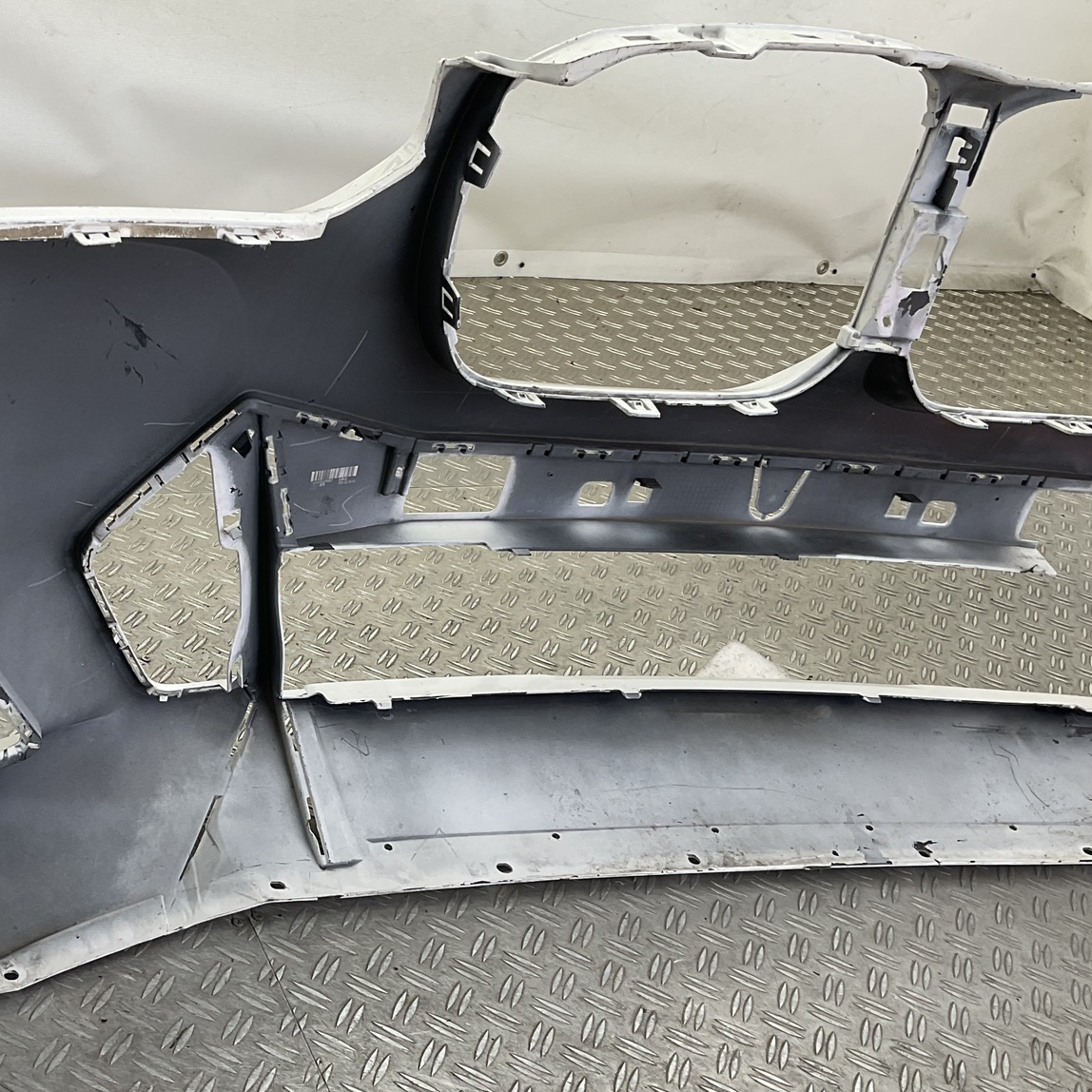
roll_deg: -13.7
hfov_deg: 36.6
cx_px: 258
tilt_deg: -31.7
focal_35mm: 45
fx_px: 1606
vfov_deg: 37.5
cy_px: 583
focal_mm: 3
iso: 20
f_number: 1.8
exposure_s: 1/100
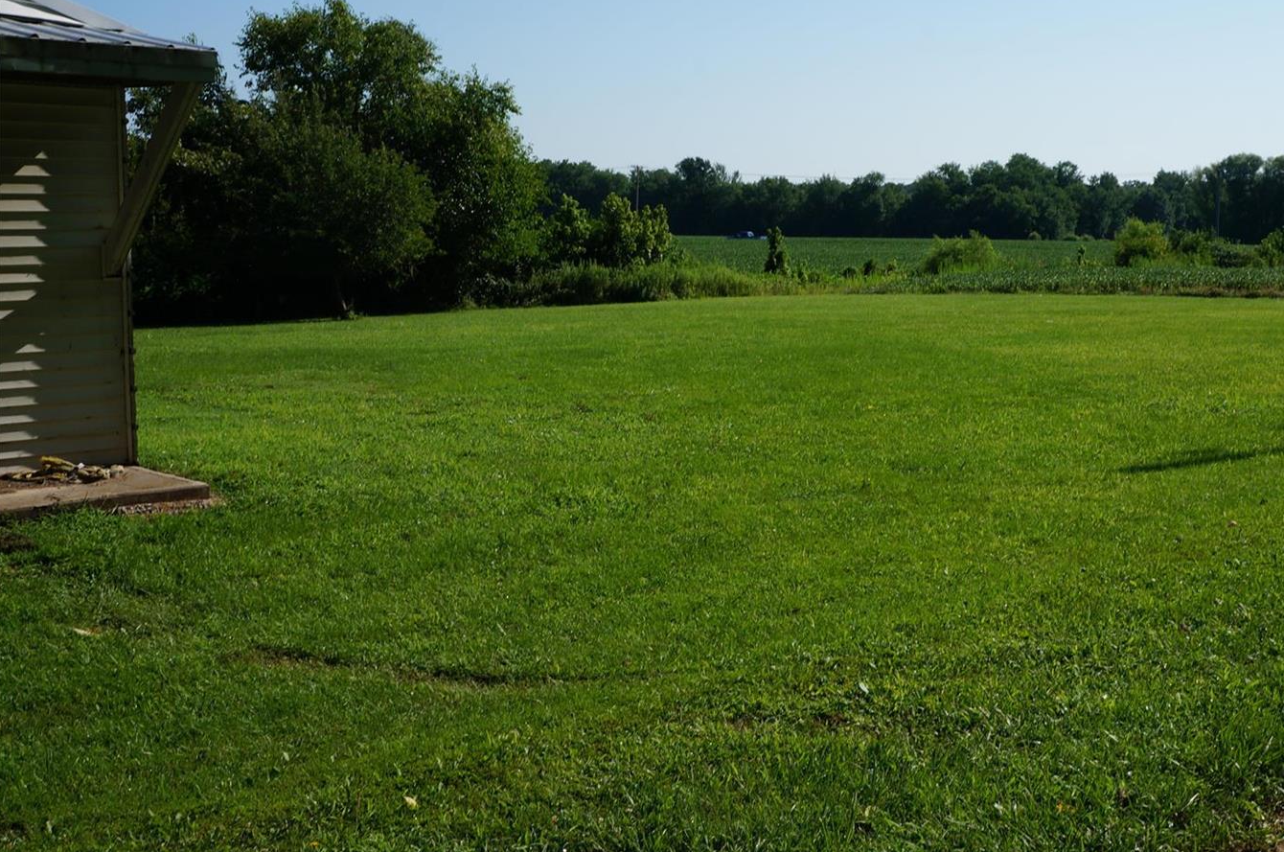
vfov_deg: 31.0
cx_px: 763
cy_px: 351
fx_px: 1531
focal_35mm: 43
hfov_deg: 45.3
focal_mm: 24
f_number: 16
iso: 100
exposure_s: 1/100
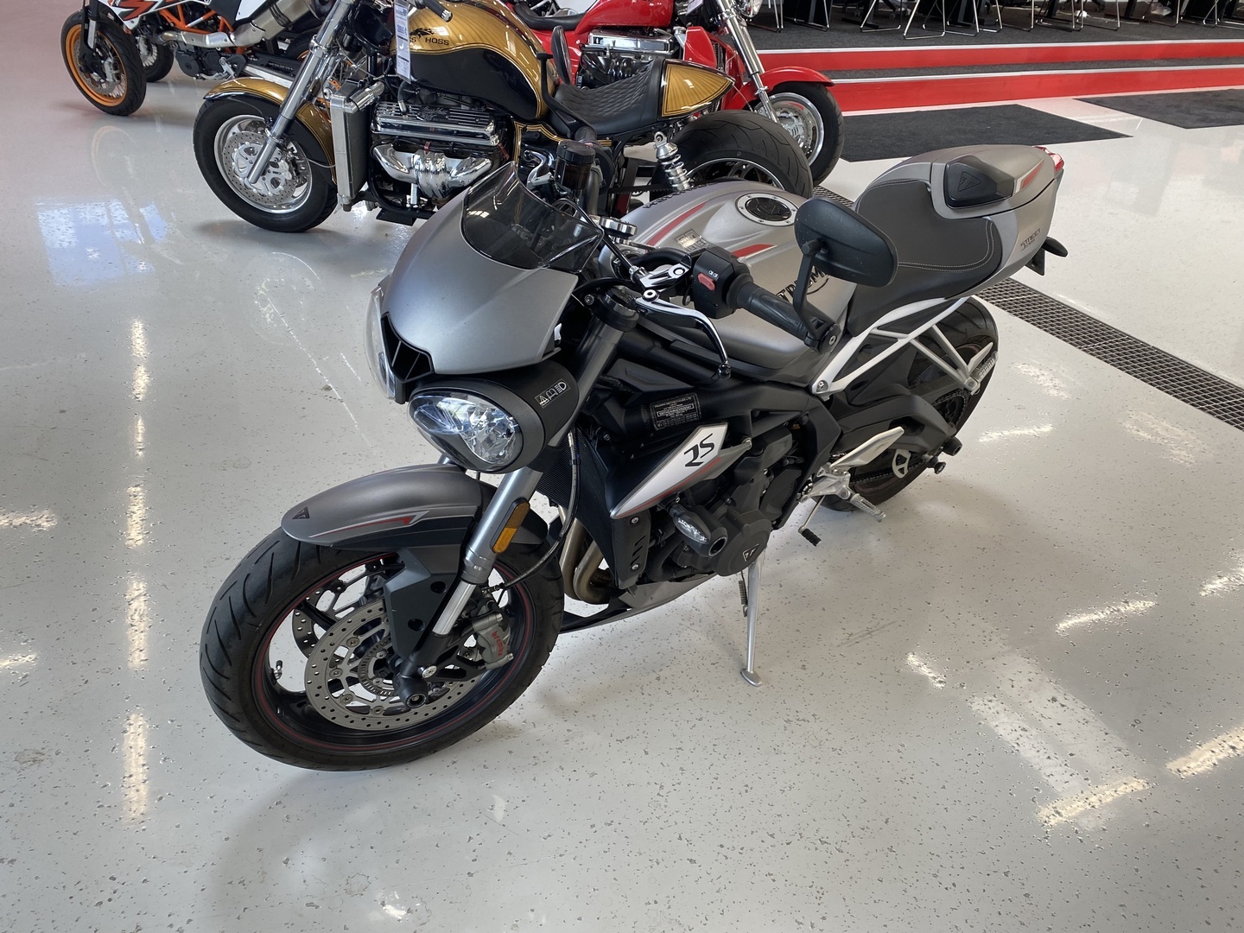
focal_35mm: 26
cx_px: 622
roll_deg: -0.8
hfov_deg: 67.3
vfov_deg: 53.1
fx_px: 934
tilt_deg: -33.0
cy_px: 466
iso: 80
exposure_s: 1/100
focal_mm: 4.25
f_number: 1.8
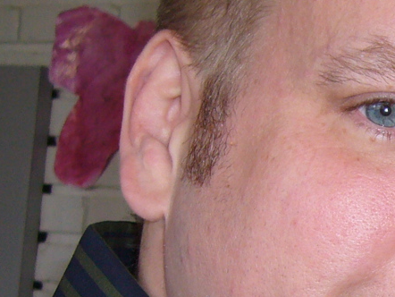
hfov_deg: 13.8
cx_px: 573
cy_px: 294
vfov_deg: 10.9
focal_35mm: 135
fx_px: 1541
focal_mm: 5.8
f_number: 2.8
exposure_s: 1/60
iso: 100
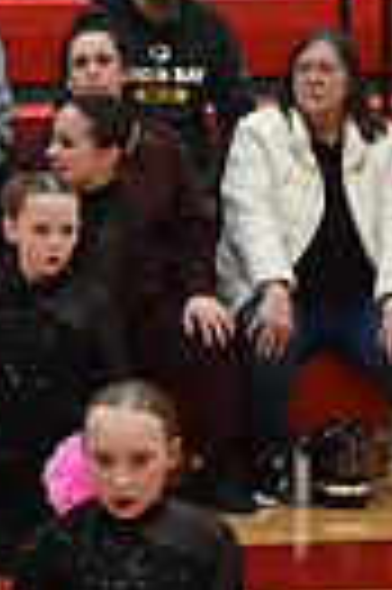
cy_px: 552
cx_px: -784
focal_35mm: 629
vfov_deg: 3.3
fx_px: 10300
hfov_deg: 2.2
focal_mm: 95
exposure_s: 1/400
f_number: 4
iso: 6400
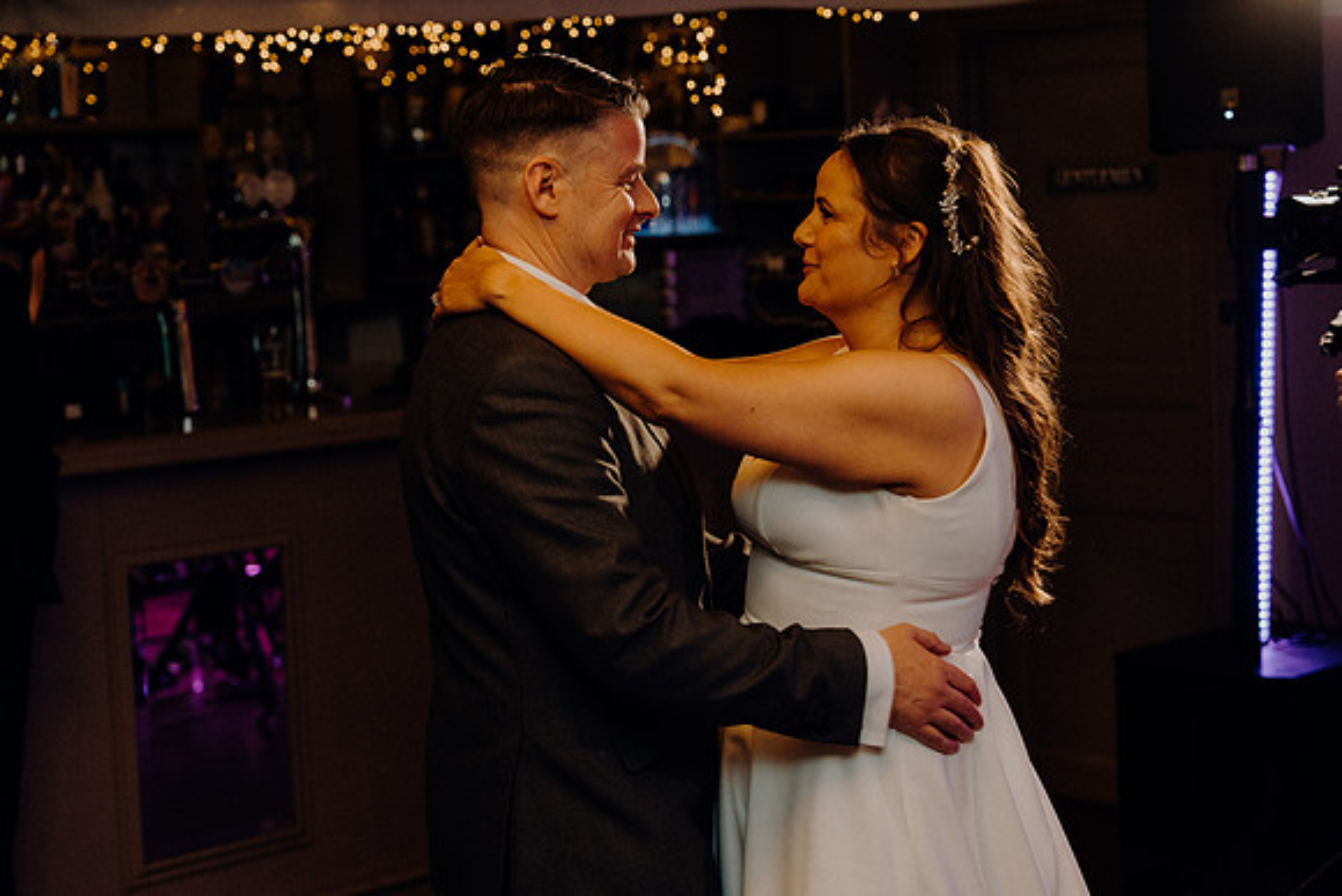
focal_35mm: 69
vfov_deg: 19.7
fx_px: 2573
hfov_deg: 29.2
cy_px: 448
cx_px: 671
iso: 2500
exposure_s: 1/160
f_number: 3.5
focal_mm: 69
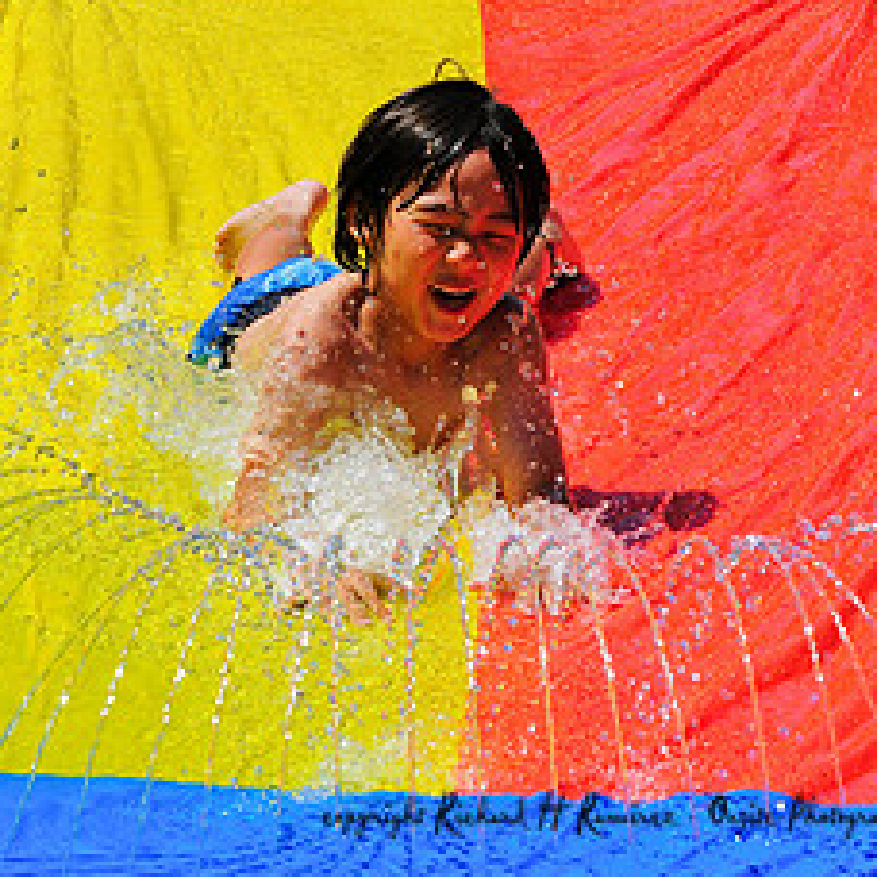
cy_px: 50
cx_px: 429
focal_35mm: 176
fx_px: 5045
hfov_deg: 9.9
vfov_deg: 9.9
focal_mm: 70
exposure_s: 1/800
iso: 400
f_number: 11
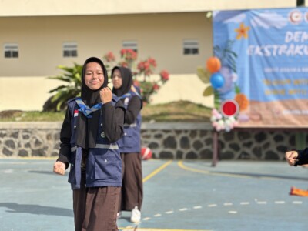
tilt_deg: -0.9
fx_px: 685
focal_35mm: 77
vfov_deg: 19.1
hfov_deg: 25.3
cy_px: 116
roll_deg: +0.6
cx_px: 154
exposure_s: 1/199
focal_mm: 9
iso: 25
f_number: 2.8
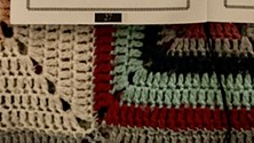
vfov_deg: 12.2
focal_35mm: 91
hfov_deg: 23.0
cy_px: -112
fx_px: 613
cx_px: 216
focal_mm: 3
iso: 500
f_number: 1.8
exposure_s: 1/15
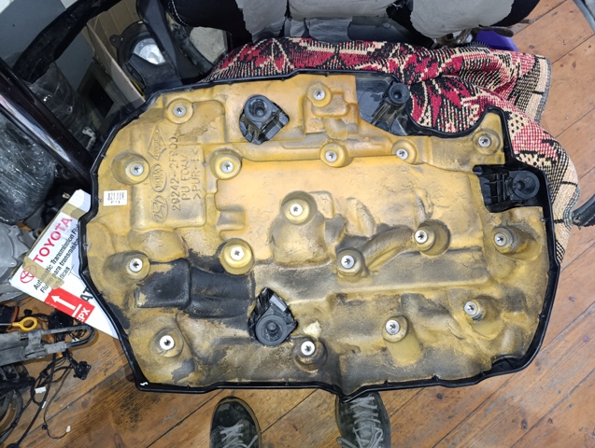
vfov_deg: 59.0
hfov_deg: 73.8
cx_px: 298
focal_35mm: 23
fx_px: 396
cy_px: 224
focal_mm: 6.14
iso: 1600
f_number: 1.6
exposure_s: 1/25
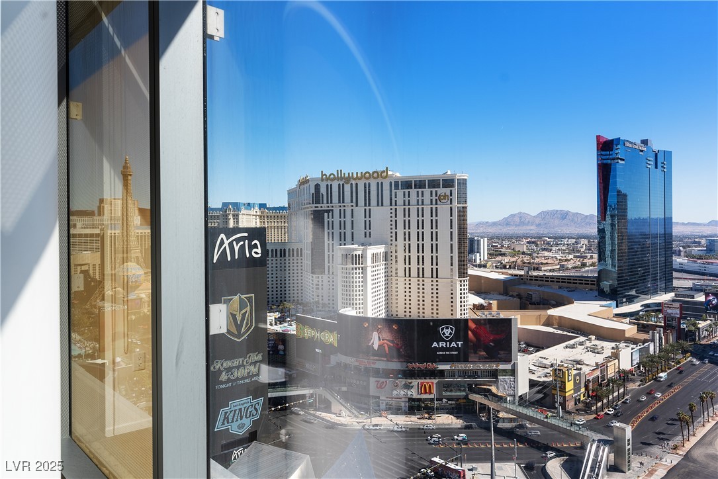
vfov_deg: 51.3
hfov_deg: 71.5
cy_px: 240
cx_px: 359
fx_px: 499
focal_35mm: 25
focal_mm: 25
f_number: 7.1
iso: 320
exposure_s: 1/250
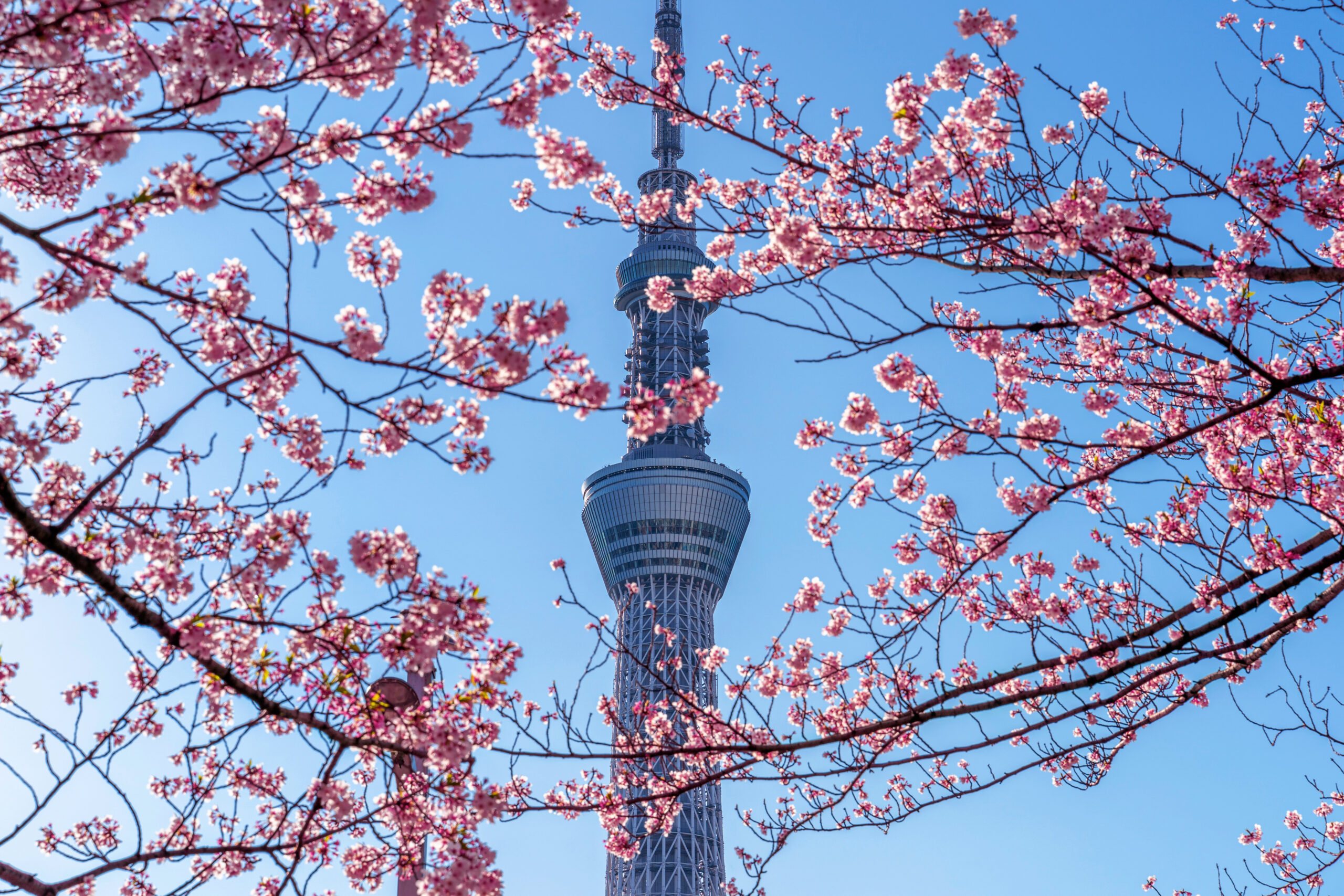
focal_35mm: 75
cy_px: 448
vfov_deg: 18.2
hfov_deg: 27.0
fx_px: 2800
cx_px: 672
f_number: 11
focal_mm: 75
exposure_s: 1/200
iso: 100
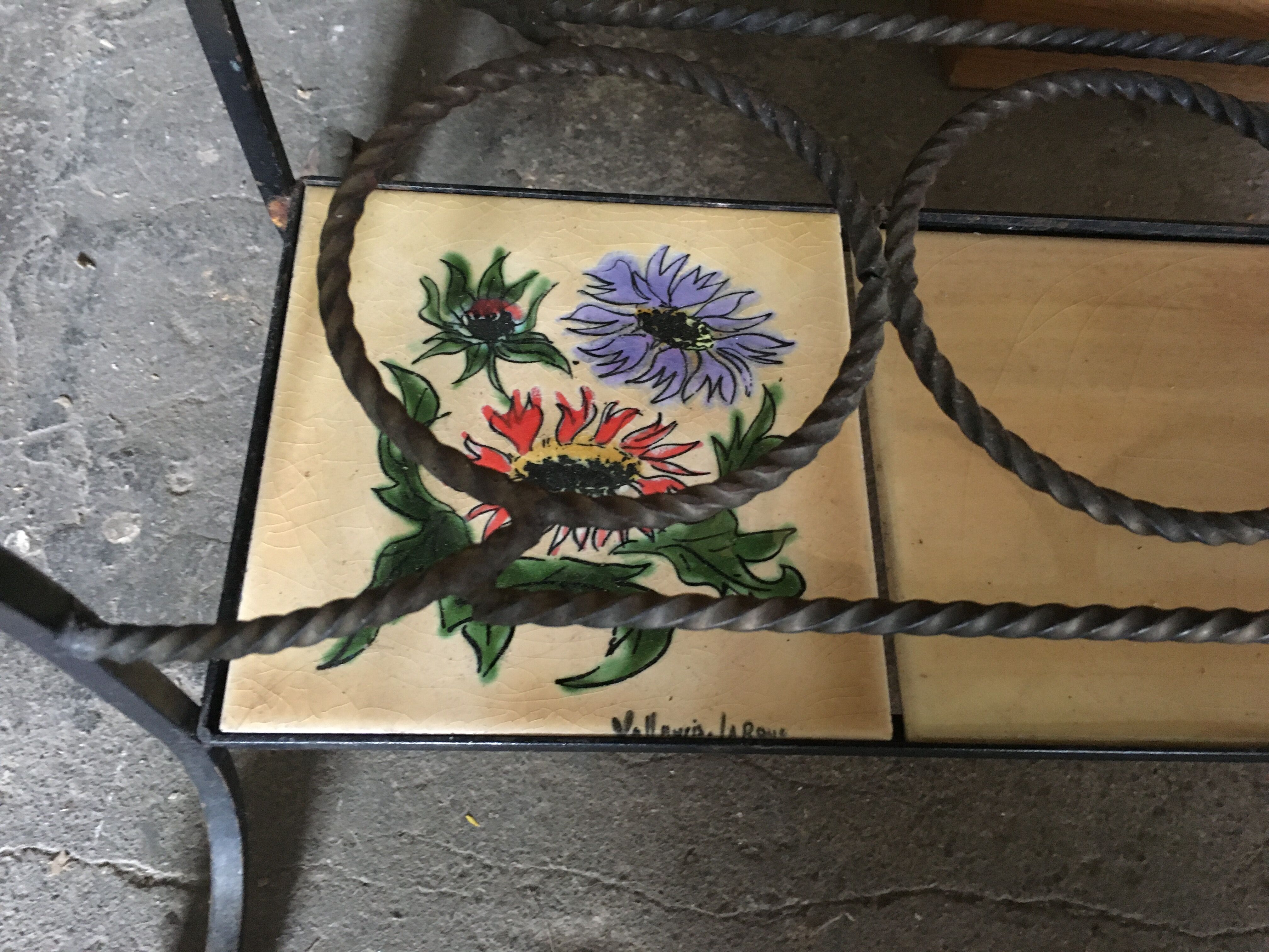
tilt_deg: -63.2
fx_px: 1063
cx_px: 634
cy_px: 476
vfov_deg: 48.2
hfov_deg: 61.7
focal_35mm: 29
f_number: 2.2
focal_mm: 4.15
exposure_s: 1/17
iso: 400
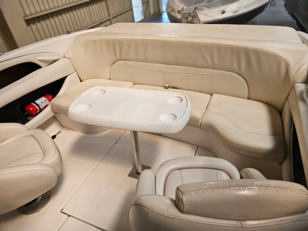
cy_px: 116
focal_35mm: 23
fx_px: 205
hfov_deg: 73.9
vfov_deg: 58.9
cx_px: 154
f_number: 1.8
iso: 25
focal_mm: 5.4
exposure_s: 1/134
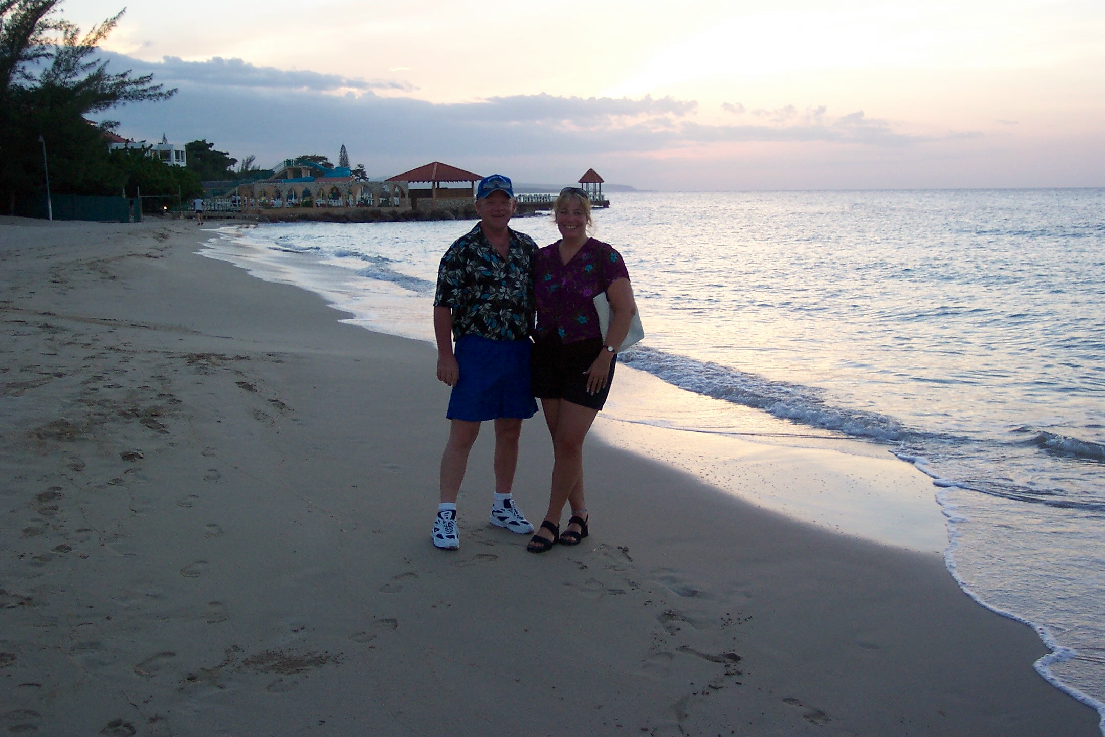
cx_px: 552
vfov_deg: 35.1
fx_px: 1166
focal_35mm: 38
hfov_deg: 50.7
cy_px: 368
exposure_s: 1/90
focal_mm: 8
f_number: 2.8
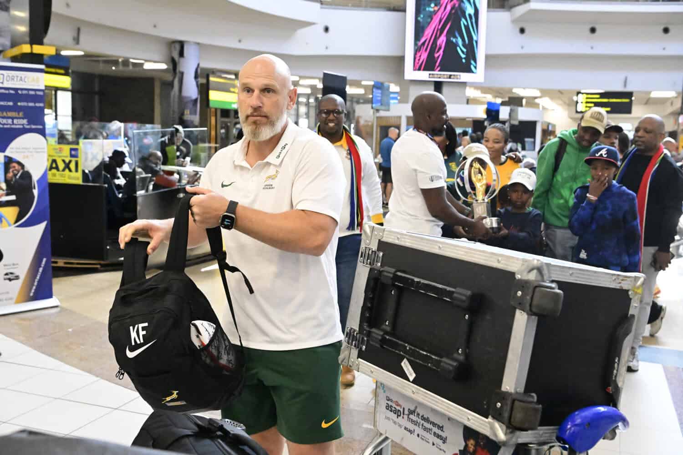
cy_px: 228
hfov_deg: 48.5
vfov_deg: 33.4
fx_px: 759
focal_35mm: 40
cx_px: 342
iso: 20000
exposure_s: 1/800
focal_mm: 40
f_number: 6.3
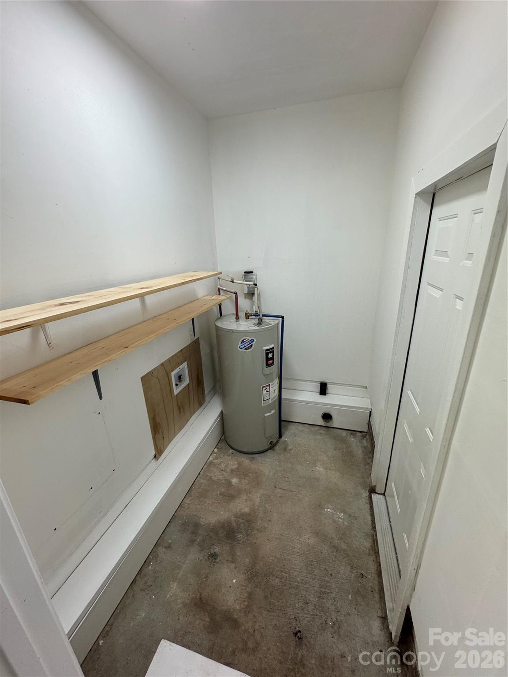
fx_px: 274
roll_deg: +2.5
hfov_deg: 85.7
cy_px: 338
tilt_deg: -18.5
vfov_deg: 102.1
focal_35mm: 14
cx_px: 254
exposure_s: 1/120
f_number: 2.2
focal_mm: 2.22
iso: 160
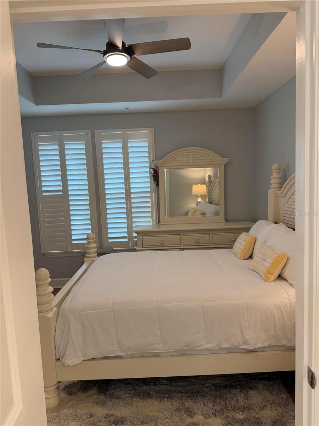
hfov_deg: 56.8
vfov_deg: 71.6
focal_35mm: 24
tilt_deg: -6.0
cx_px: 160
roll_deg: +2.6
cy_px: 213
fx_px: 295
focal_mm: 6.76
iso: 160
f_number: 1.78
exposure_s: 1/120
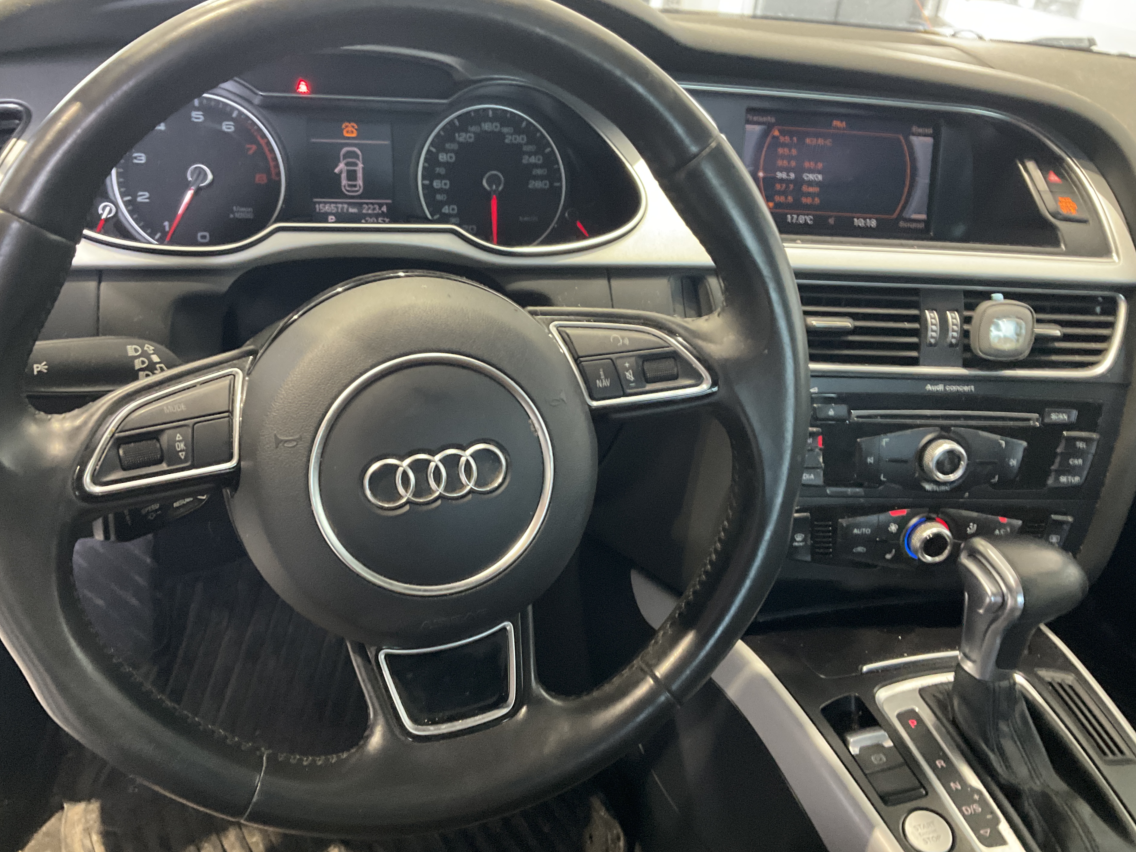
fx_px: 1017
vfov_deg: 45.4
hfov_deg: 58.3
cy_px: 420
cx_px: 536
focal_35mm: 31
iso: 320
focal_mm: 3
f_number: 1.8
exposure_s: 1/30
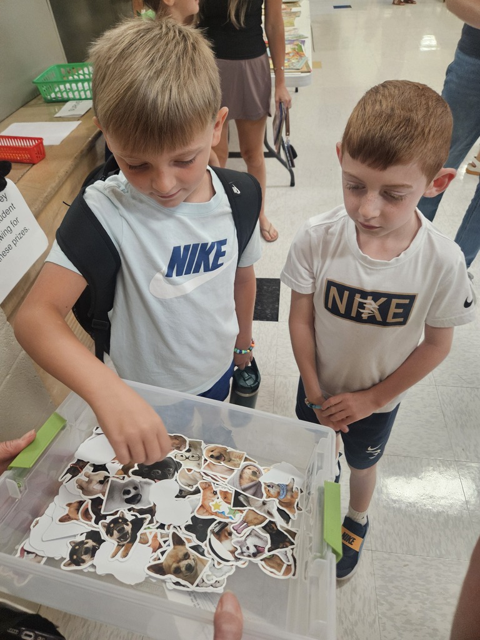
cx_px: 240
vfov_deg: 73.9
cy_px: 320
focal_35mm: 23
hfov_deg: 58.9
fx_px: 425
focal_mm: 5.4
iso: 500
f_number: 1.8
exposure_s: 1/120
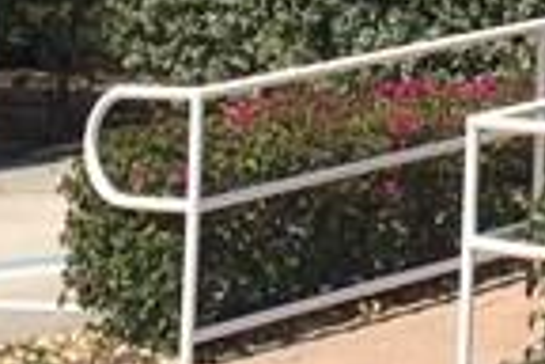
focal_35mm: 214
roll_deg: -1.5
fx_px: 3239
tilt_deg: +7.4
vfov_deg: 6.0
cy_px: -656
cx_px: 859
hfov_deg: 9.3
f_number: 2.2
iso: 32
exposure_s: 1/2053
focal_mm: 4.15
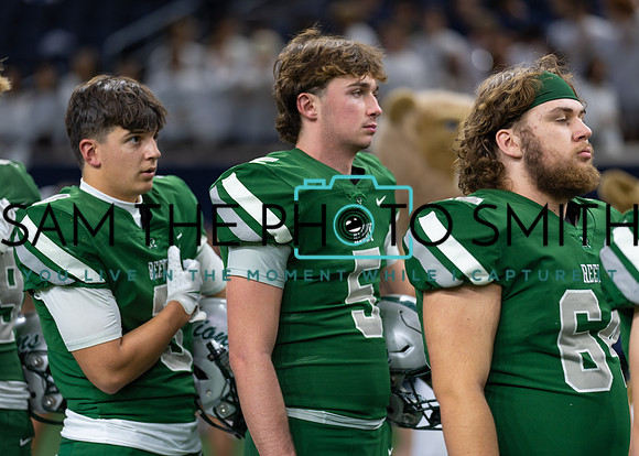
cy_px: 228
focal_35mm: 141
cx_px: 320
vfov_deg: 10.2
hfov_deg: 14.2
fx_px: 2567
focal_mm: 135
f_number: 1.8
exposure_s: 1/400
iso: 500
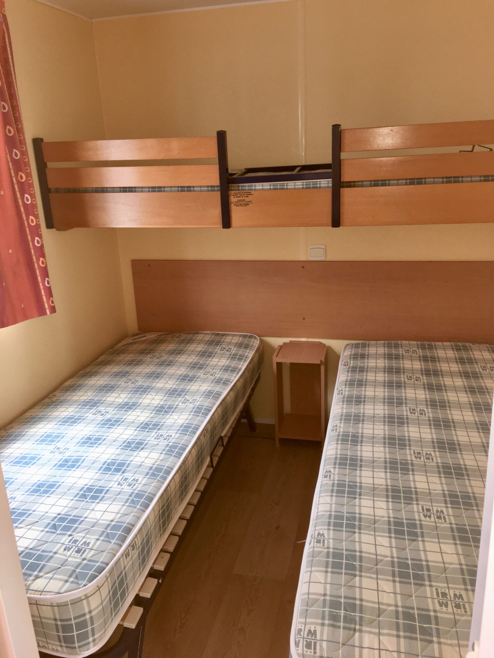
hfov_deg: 48.2
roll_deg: +2.4
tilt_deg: -17.6
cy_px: 329
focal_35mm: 29
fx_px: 552
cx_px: 247
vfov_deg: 61.7
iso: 40
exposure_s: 1/33
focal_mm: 4.15
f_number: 2.2
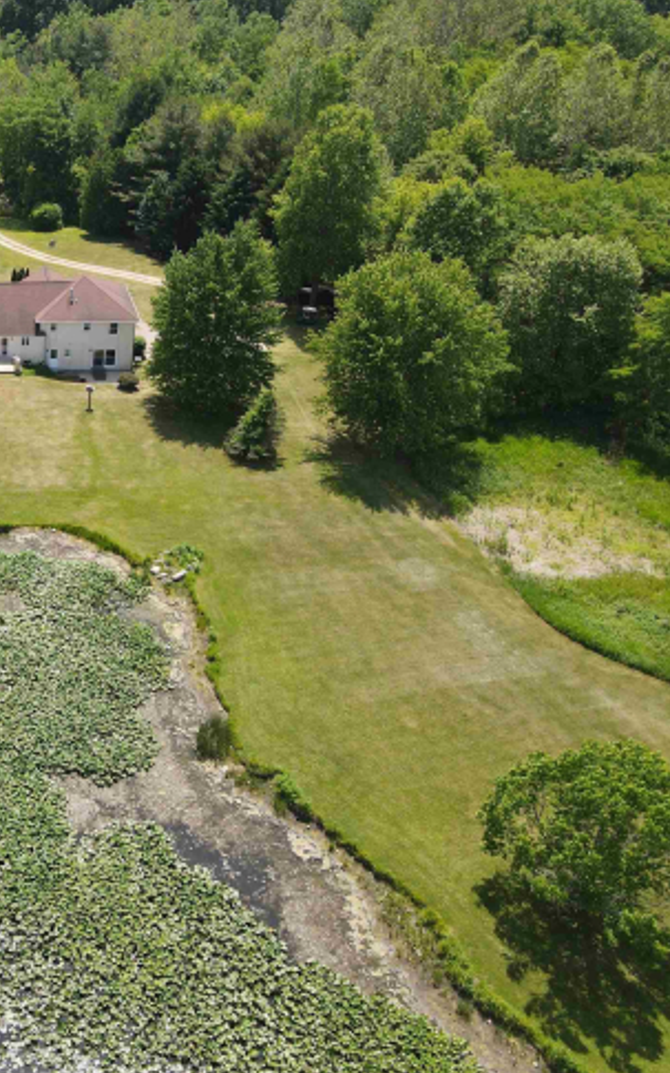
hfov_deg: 33.2
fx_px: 1023
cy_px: 527
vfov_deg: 55.3
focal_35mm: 35
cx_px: -3
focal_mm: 4.5
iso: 100
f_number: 2.8
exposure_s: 1/320
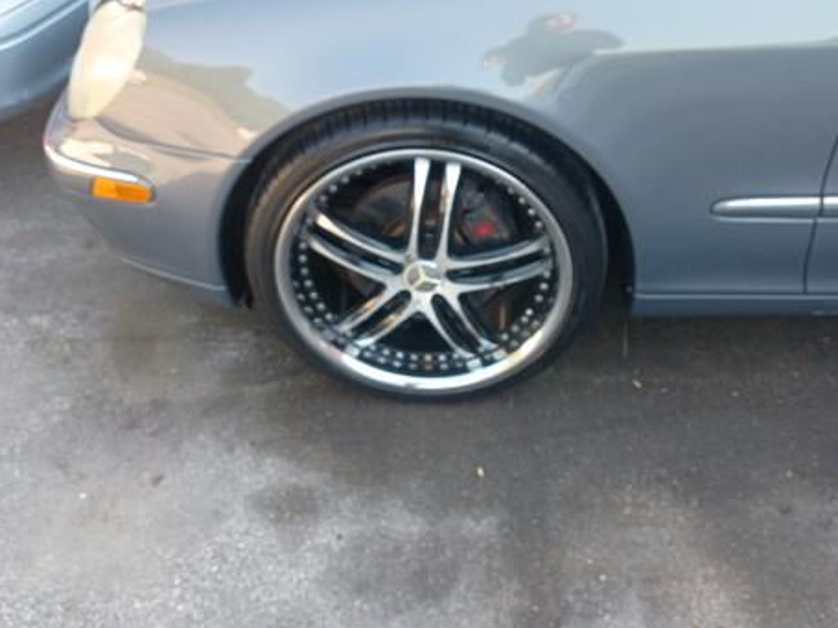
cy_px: 287
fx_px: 750
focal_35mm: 31
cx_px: 448
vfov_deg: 45.4
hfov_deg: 58.3
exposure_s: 1/120
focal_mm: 3.42
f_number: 2.2
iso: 572
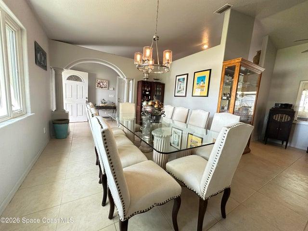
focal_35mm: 14
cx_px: 154
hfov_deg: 102.1
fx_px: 125
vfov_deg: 85.7
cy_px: 116
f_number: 2.2
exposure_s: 1/60
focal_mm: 2.22
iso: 320
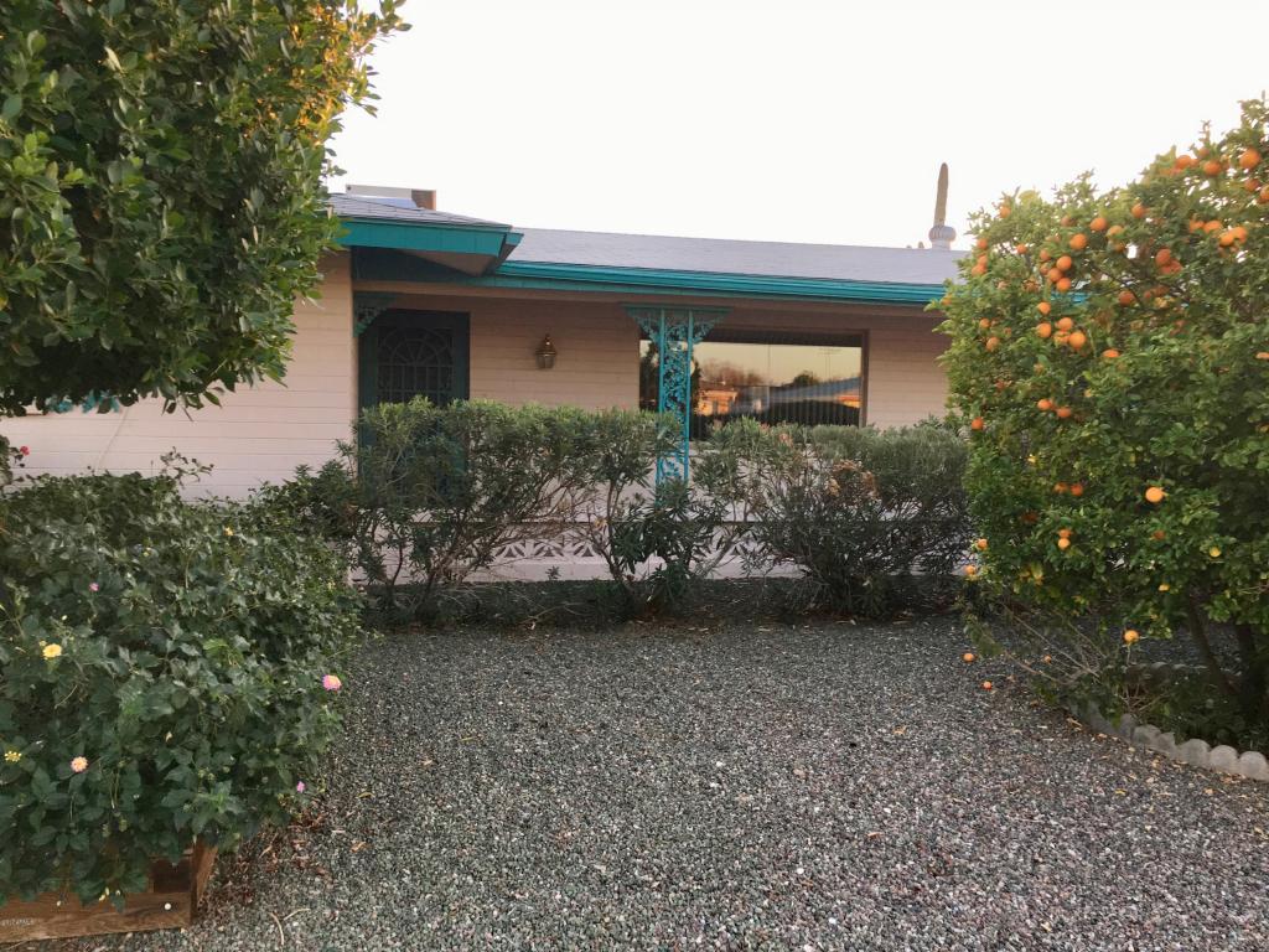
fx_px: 1063
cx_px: 634
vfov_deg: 48.2
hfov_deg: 61.7
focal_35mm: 29
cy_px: 476
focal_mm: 4.15
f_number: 2.2
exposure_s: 1/120
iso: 40
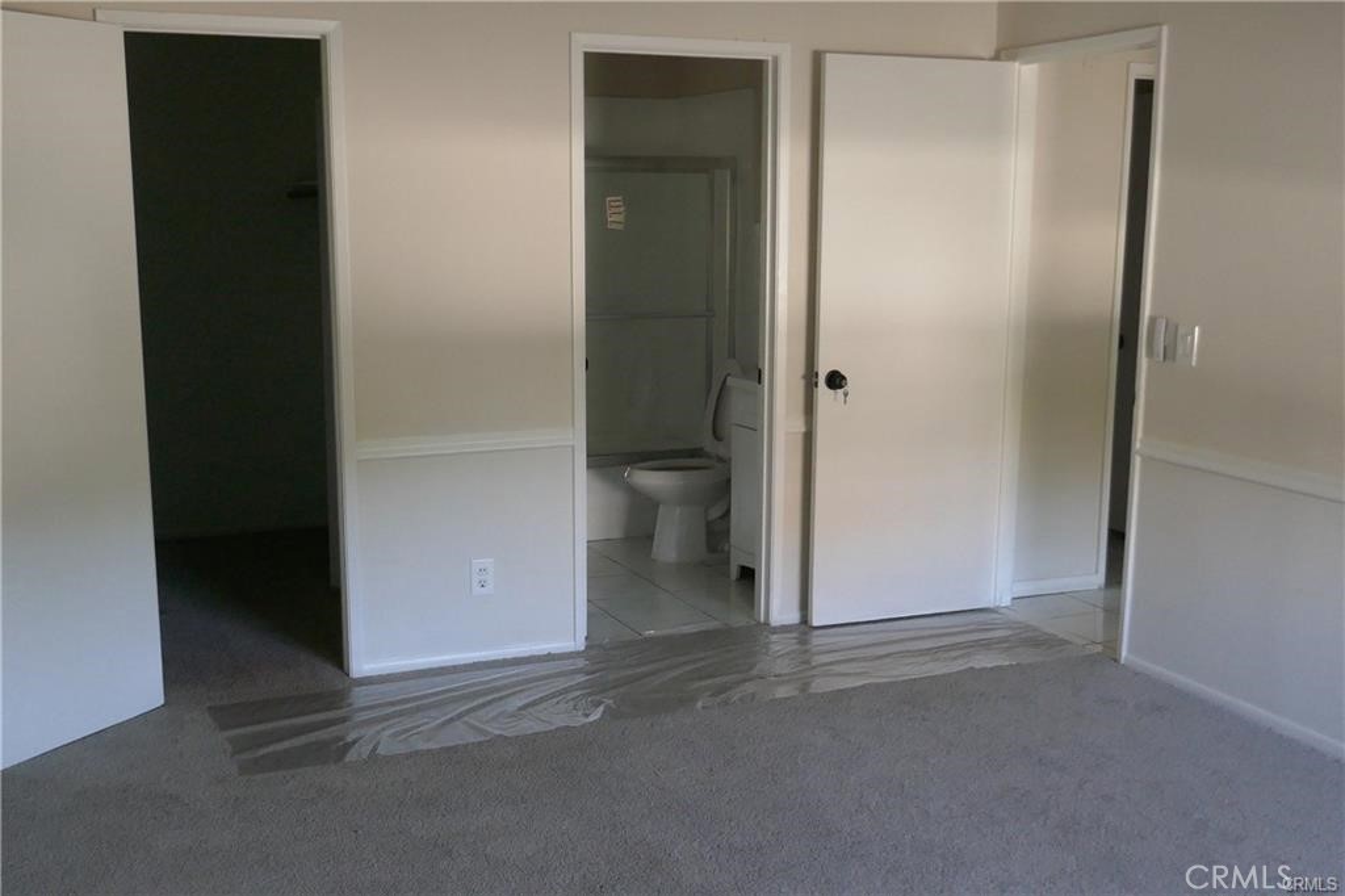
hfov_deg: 51.9
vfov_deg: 35.9
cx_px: 672
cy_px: 448
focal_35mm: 37
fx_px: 1382
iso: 1600
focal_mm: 9.1
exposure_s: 1/160
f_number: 2.8
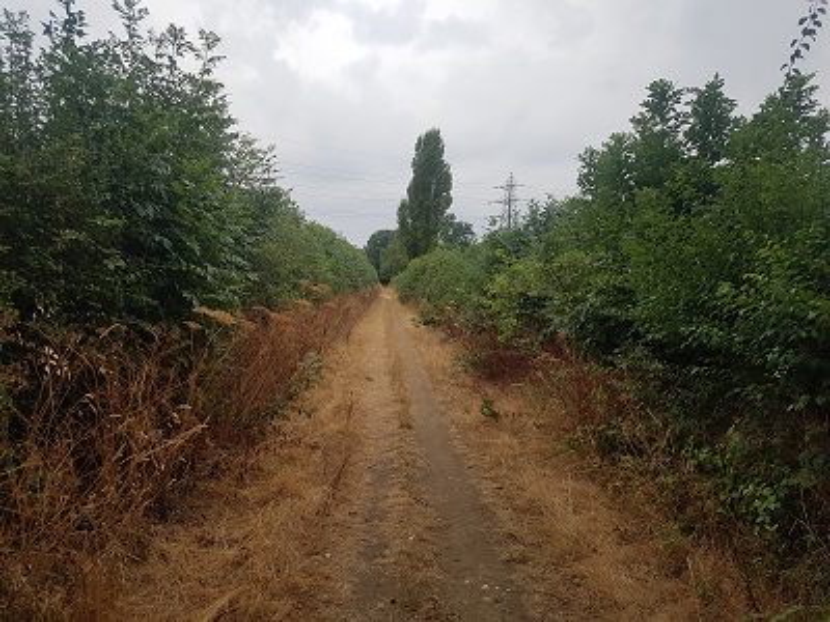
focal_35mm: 26
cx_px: 415
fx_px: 623
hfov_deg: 67.3
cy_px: 311
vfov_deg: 53.1
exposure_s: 1/443
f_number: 1.7
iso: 50
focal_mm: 4.2
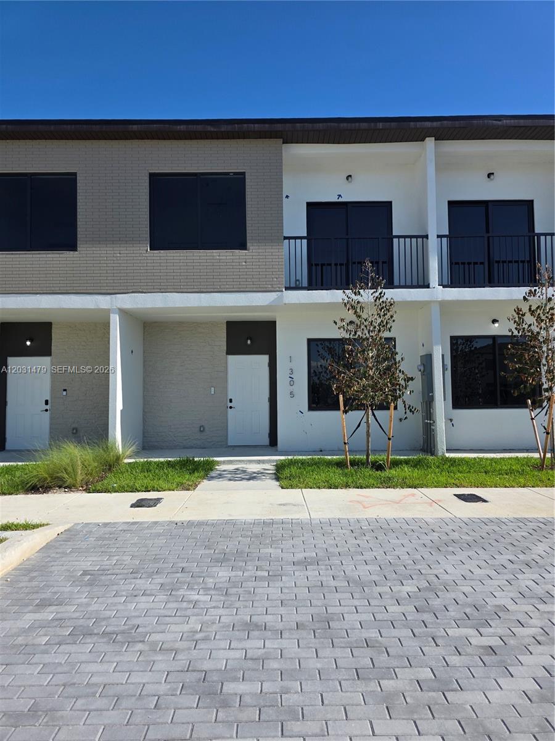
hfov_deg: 58.9
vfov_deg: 73.9
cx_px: 278
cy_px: 370
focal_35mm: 23
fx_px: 492
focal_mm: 6.3
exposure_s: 1/6150
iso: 80
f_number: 1.7
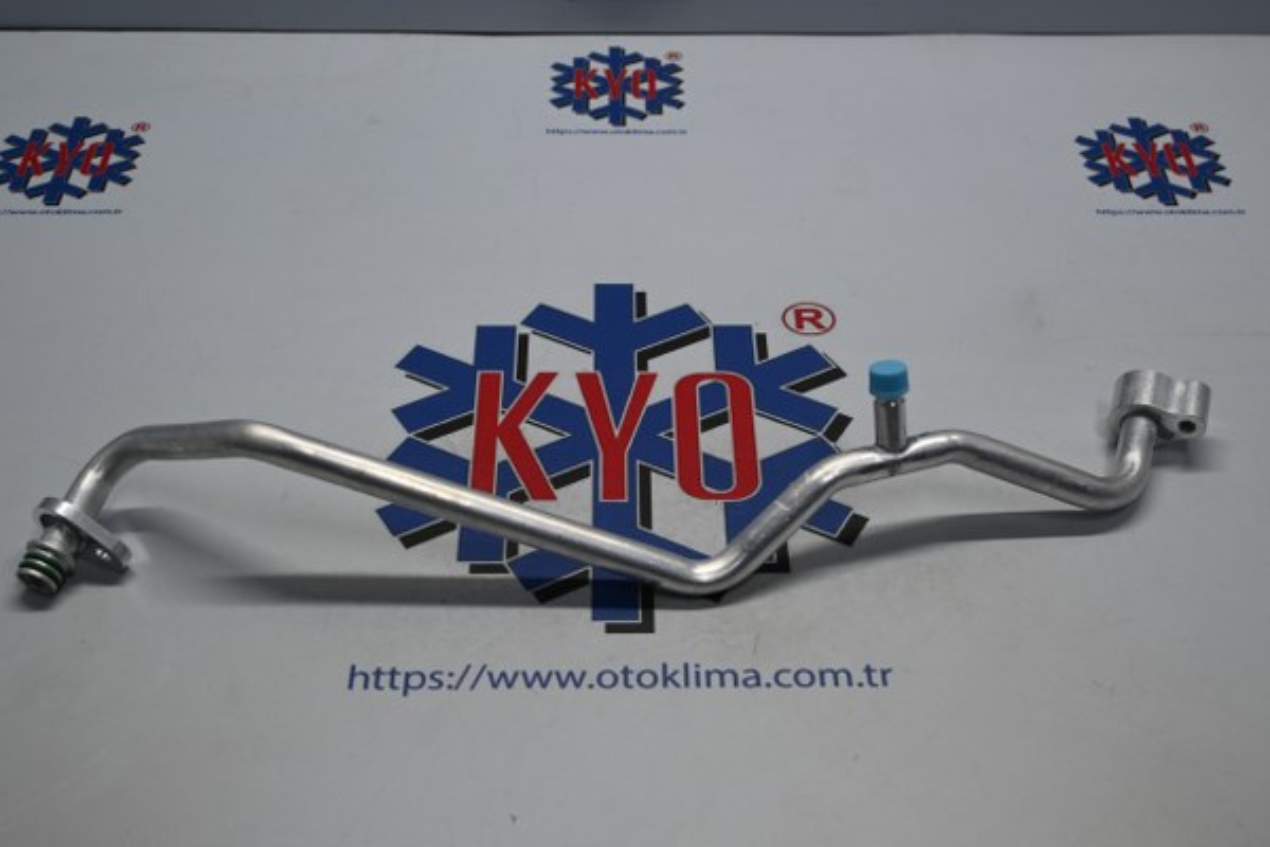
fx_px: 1720
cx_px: 635
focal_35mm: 49
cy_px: 424
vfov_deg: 27.7
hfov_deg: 40.5
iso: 200
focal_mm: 32.5
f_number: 5
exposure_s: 1/50
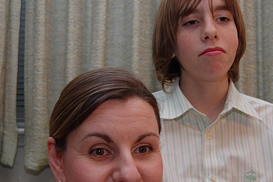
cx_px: 142
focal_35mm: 73
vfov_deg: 18.6
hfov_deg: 27.7
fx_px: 553
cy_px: 111
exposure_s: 1/60
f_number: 4.2
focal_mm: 28
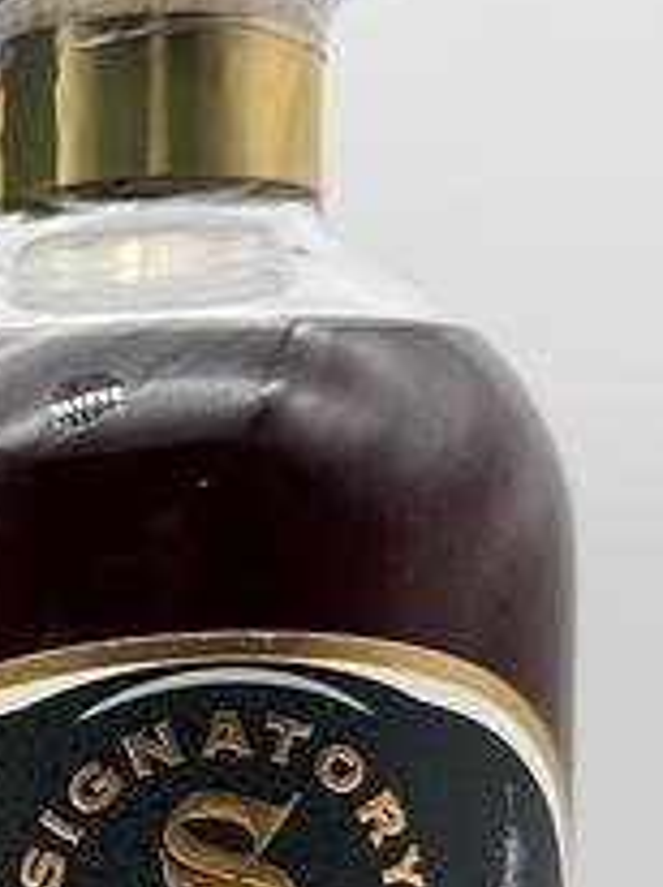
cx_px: -387
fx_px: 2150
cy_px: 831
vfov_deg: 22.6
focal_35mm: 84
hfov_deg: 15.8
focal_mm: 6.76
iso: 50
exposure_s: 1/137
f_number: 1.78
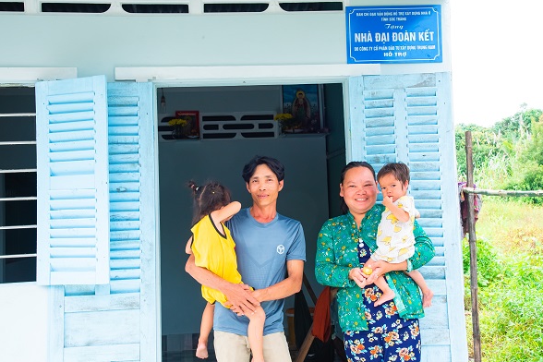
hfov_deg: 40.3
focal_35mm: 49
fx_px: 739
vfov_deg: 27.5
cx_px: 276
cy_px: 178
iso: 640
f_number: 14
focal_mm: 48
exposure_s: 1/80
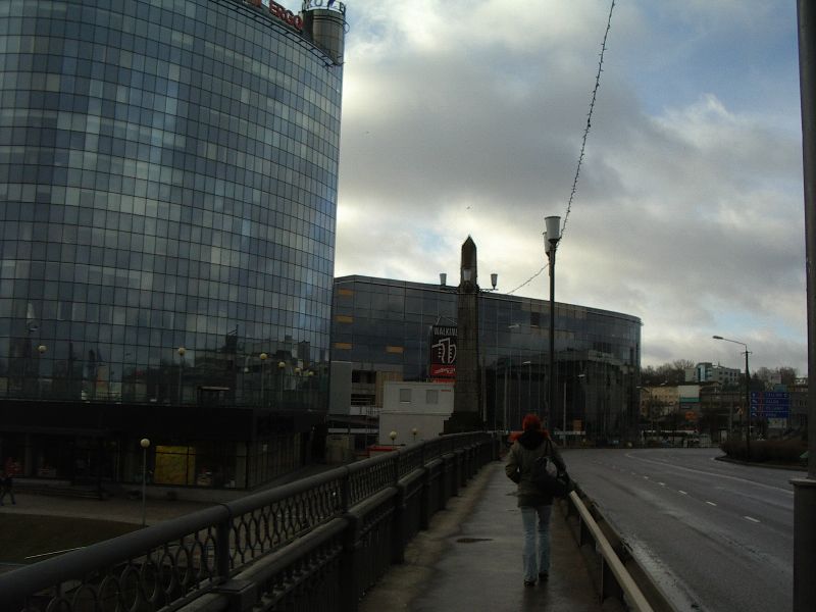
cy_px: 306
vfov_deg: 37.7
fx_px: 896
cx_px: 408
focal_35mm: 38
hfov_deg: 49.0
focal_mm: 5.8
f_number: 4.8
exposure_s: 1/400
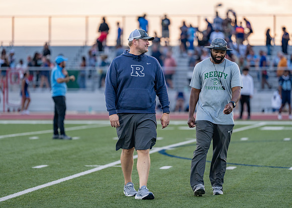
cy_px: 104
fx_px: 1787
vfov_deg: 6.7
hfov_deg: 9.3
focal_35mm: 216
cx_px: 146
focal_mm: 200
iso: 400
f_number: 2.8
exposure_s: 1/640
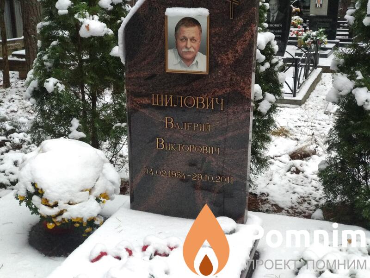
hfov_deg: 36.8
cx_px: 185
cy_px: 139
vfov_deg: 28.0
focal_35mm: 52
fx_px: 556
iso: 800
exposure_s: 1/60
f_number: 2.6
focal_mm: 5.99
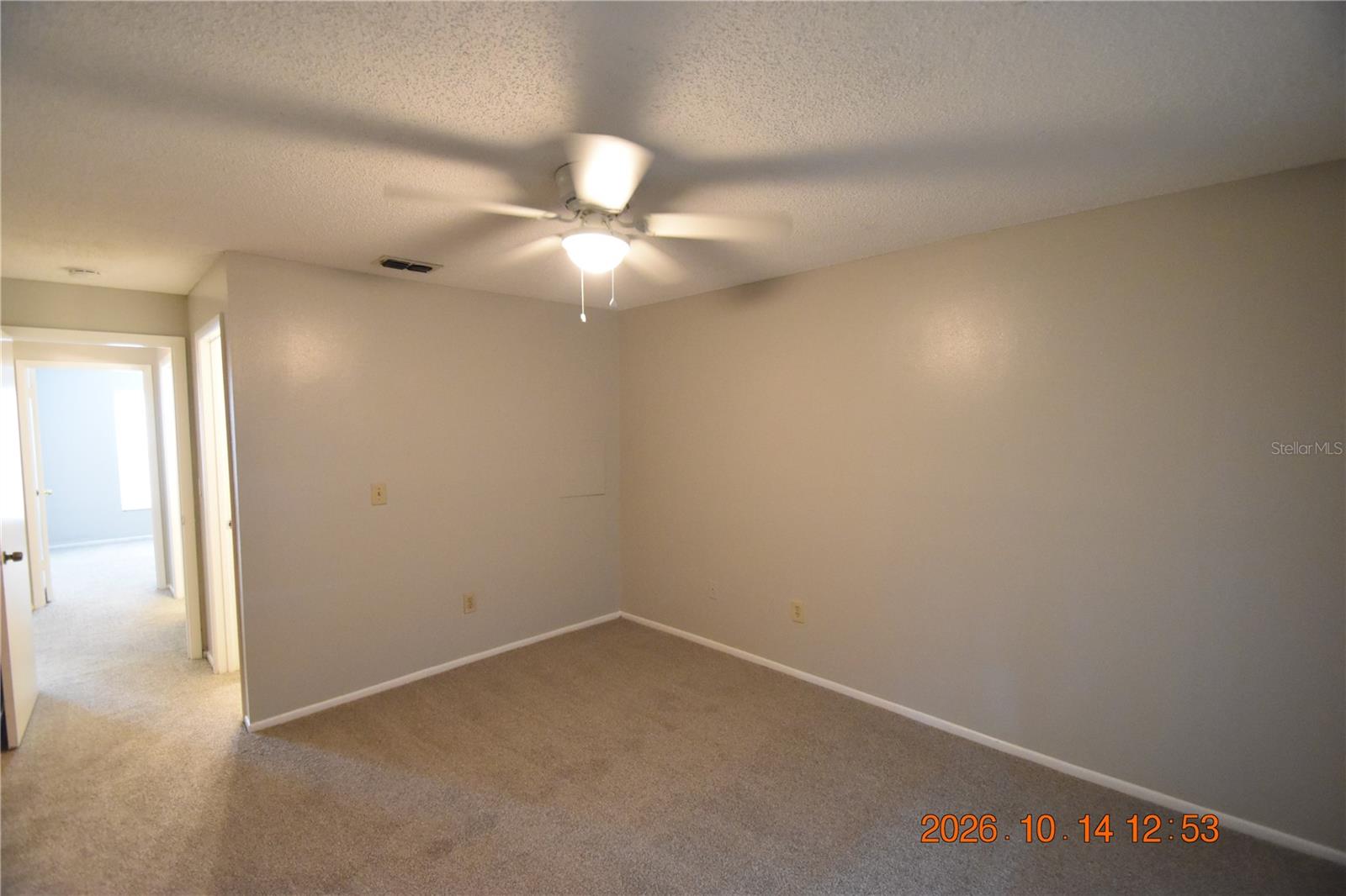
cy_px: 448
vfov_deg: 77.3
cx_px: 673
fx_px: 561
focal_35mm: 15
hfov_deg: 100.4
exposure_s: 1/60
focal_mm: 10
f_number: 3.5
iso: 3600
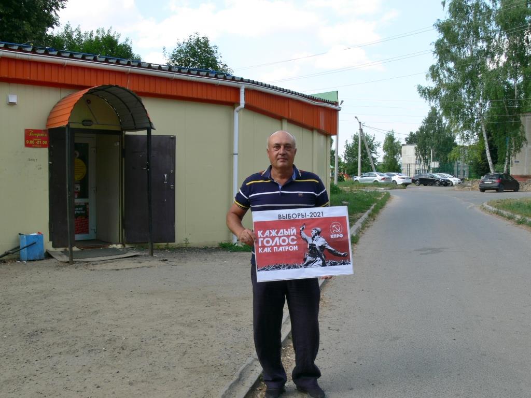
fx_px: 537
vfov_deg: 40.7
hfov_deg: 52.6
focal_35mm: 35
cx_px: 266
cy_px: 199
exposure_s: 1/125
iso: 80
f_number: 5.6
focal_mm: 7.4
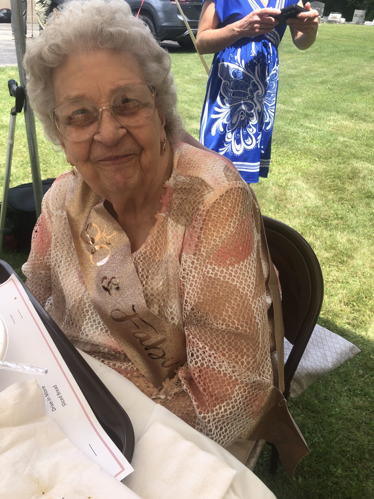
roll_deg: -4.1
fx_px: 403
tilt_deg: -26.4
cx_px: 187
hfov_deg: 49.7
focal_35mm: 28
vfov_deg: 63.4
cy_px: 250
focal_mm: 3.99
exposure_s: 1/500
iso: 20
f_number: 1.8
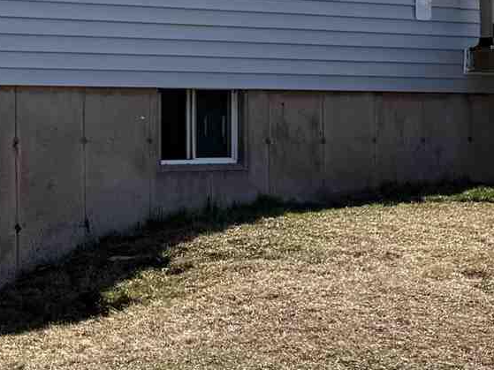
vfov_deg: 11.2
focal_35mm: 132
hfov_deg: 12.7
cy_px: 208
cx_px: -565
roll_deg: +1.4
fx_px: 1883
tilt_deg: -0.8
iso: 80
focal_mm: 6.76
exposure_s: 1/4673
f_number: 1.78
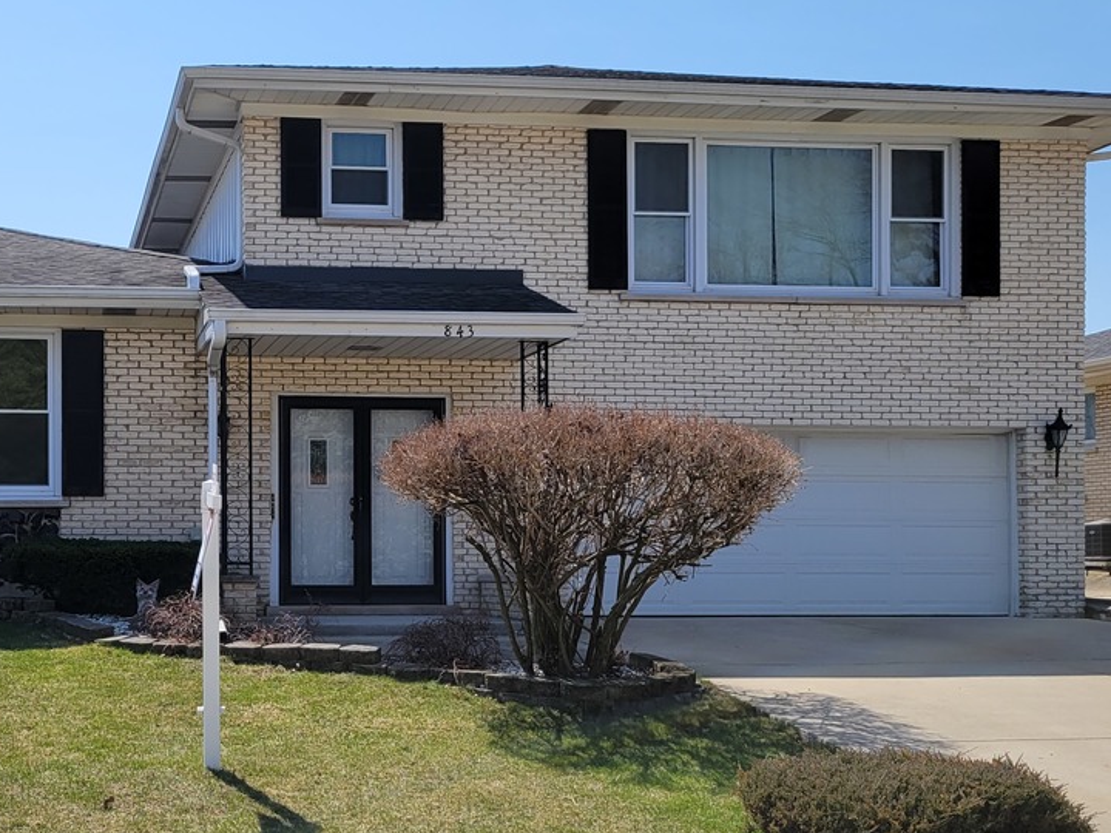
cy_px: 494
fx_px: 1669
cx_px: 298
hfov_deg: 36.1
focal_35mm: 52
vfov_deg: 28.0
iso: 40
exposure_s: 1/3001
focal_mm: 5.4
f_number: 1.8
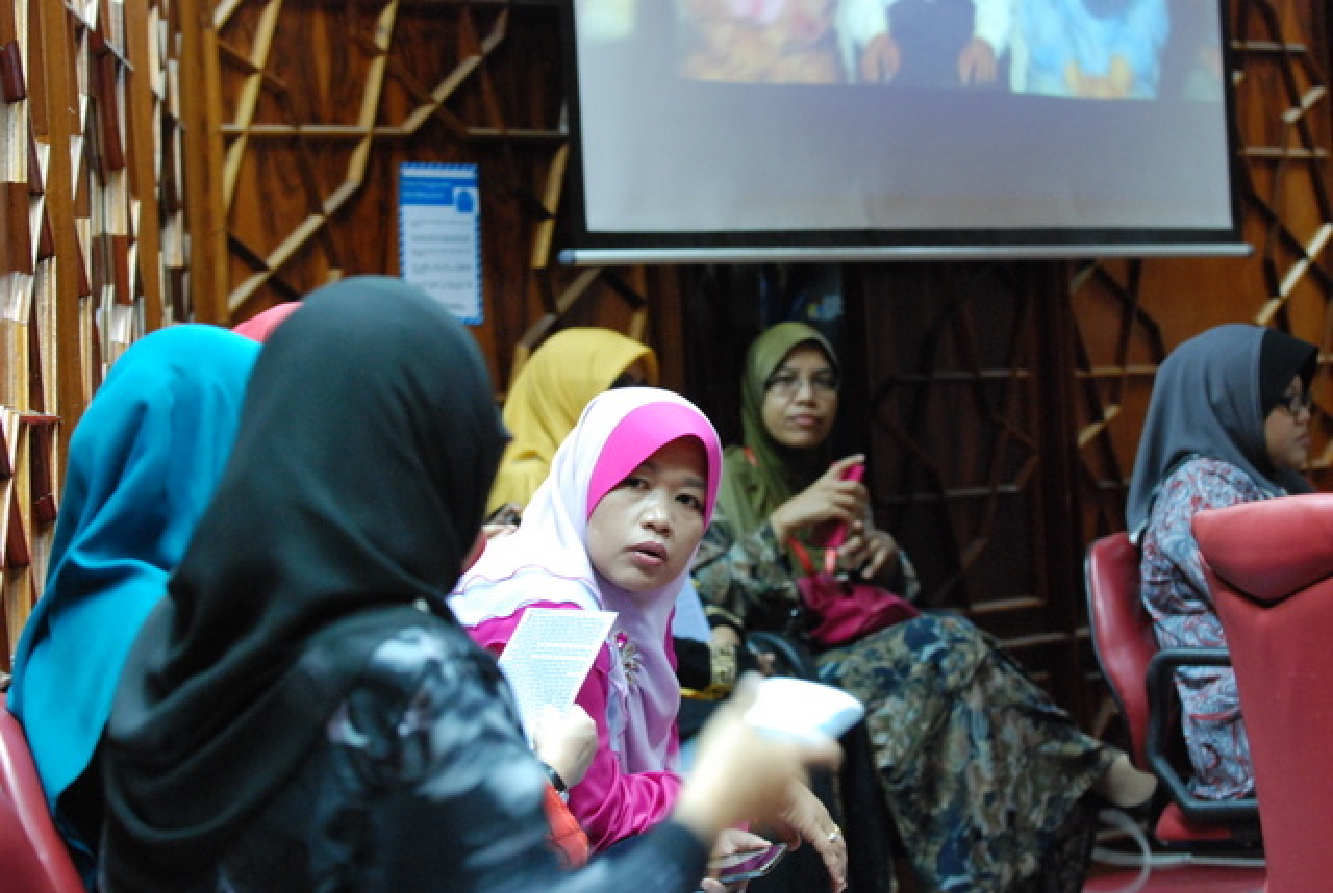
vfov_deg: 13.1
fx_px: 3894
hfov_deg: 19.4
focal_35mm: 105
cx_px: 666
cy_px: 446
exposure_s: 1/15
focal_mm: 70
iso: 1600
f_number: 4
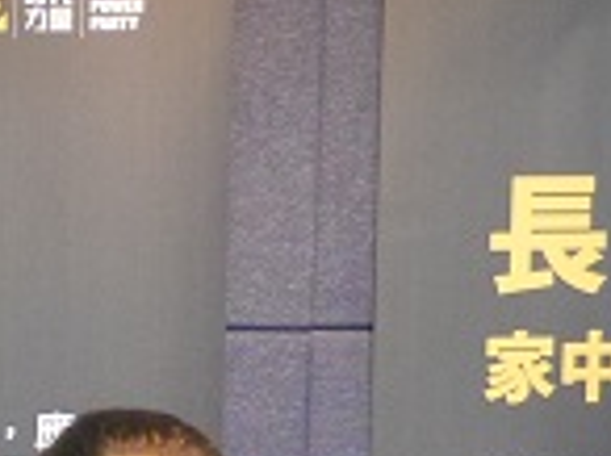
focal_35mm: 210
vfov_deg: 7.0
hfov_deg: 9.0
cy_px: 508
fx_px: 3701
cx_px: -506
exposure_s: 1/60
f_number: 2.8
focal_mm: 18
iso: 2000
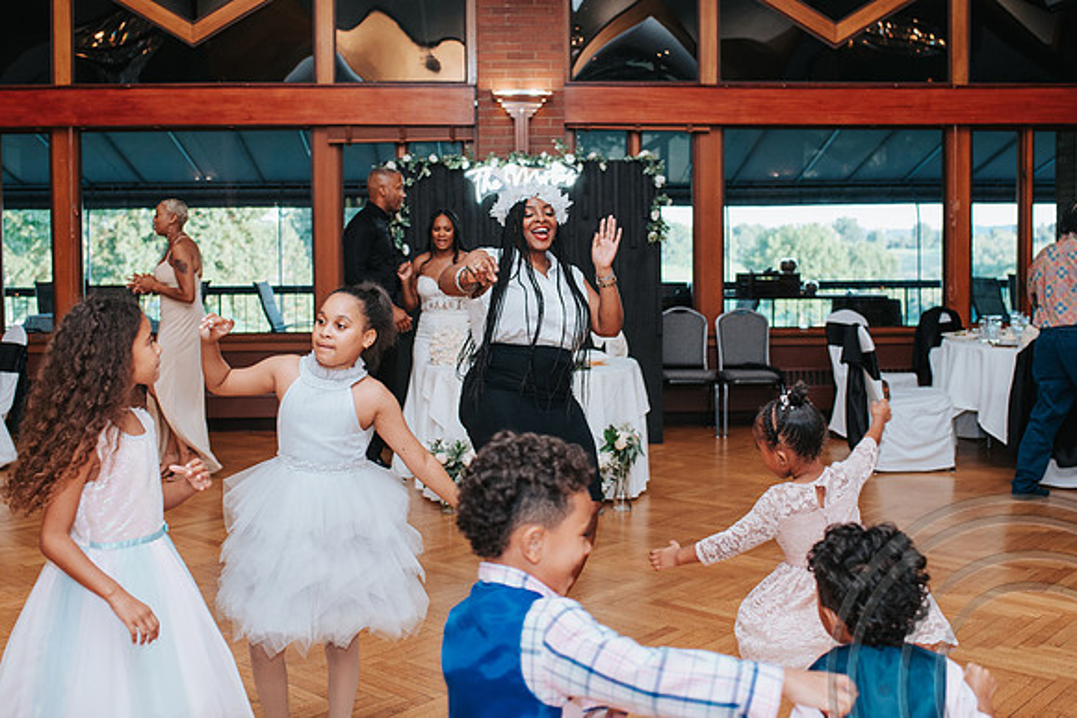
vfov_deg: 31.5
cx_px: 538
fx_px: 1269
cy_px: 293
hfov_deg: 46.0
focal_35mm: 42
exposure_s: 1/200
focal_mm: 35
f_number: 3.2
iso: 1000
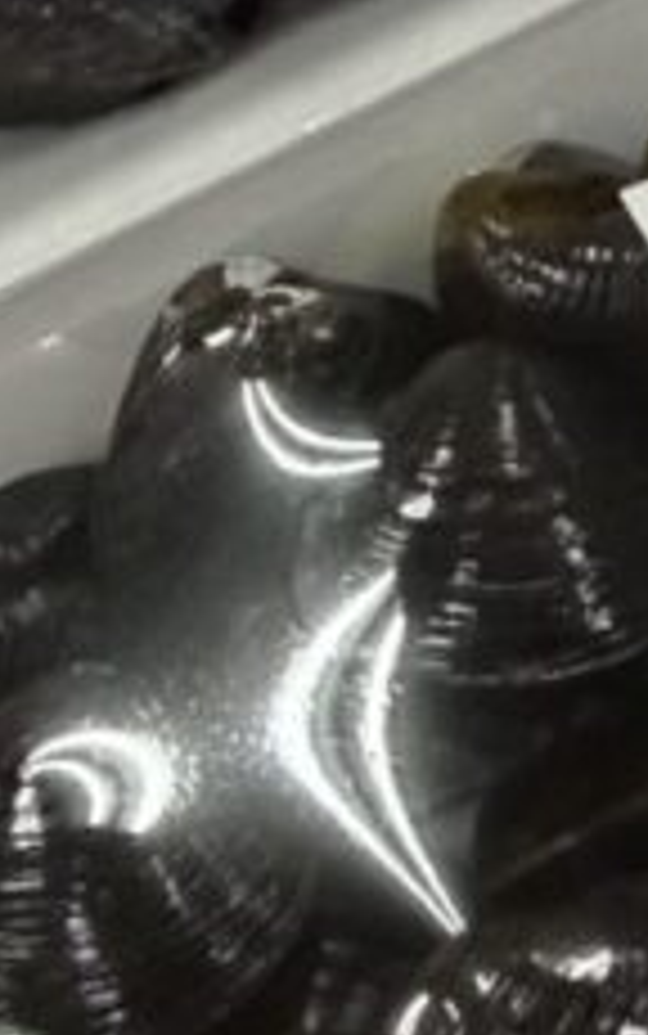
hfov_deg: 9.6
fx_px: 3330
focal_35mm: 118
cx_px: 1658
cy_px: 356
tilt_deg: -68.8
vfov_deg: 17.6
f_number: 2.2
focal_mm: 2.22
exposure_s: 1/120
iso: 200
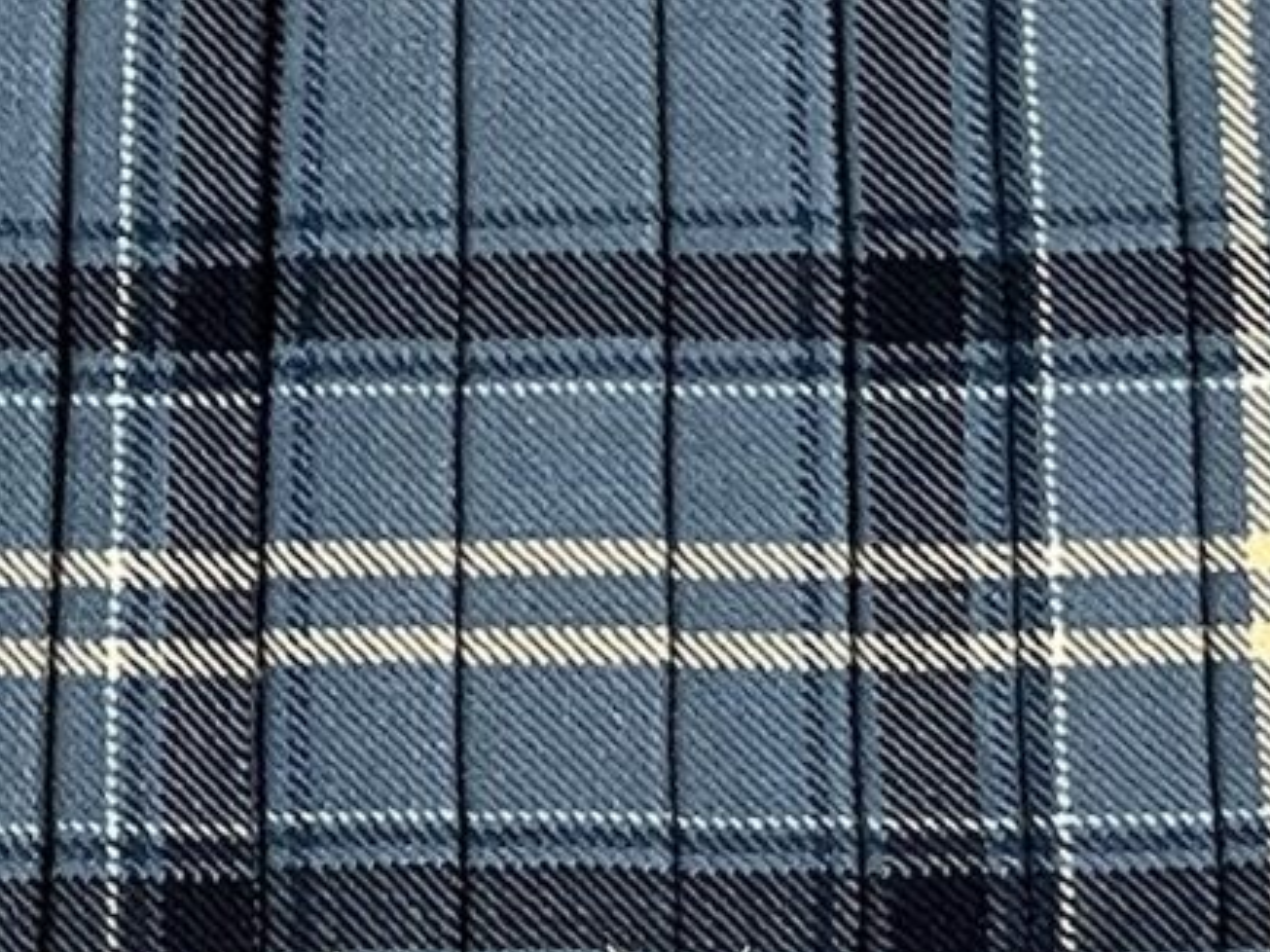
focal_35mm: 153
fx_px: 5612
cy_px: -546
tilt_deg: -85.0
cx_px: 321
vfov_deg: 9.4
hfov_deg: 12.9
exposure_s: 1/50
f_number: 1.5
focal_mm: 5.7
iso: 250
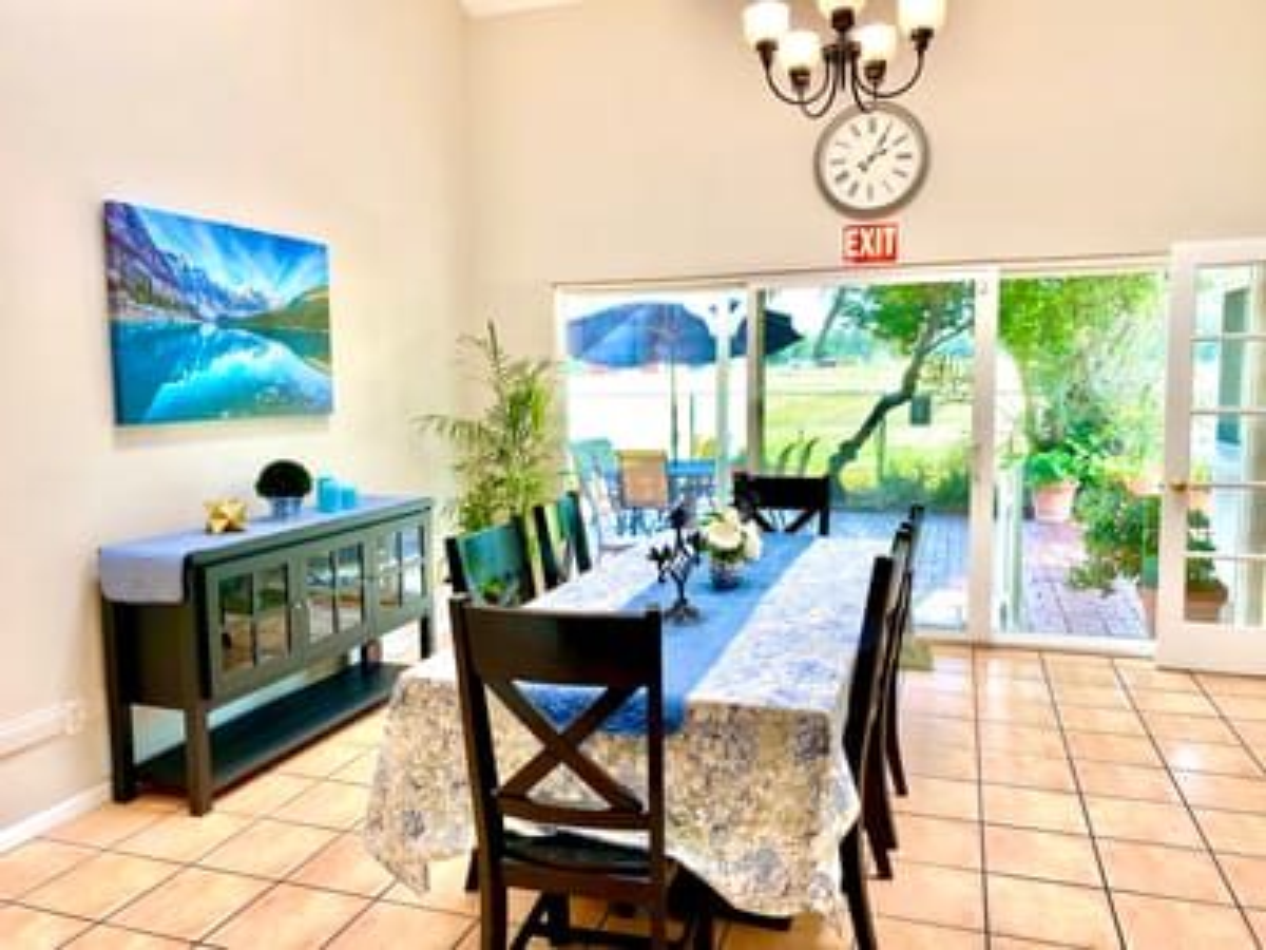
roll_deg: +0.9
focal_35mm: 26
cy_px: 475
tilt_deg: -6.2
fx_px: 951
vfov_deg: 53.1
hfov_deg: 67.3
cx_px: 633
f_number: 1.8
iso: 50
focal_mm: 4.25
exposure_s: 1/120
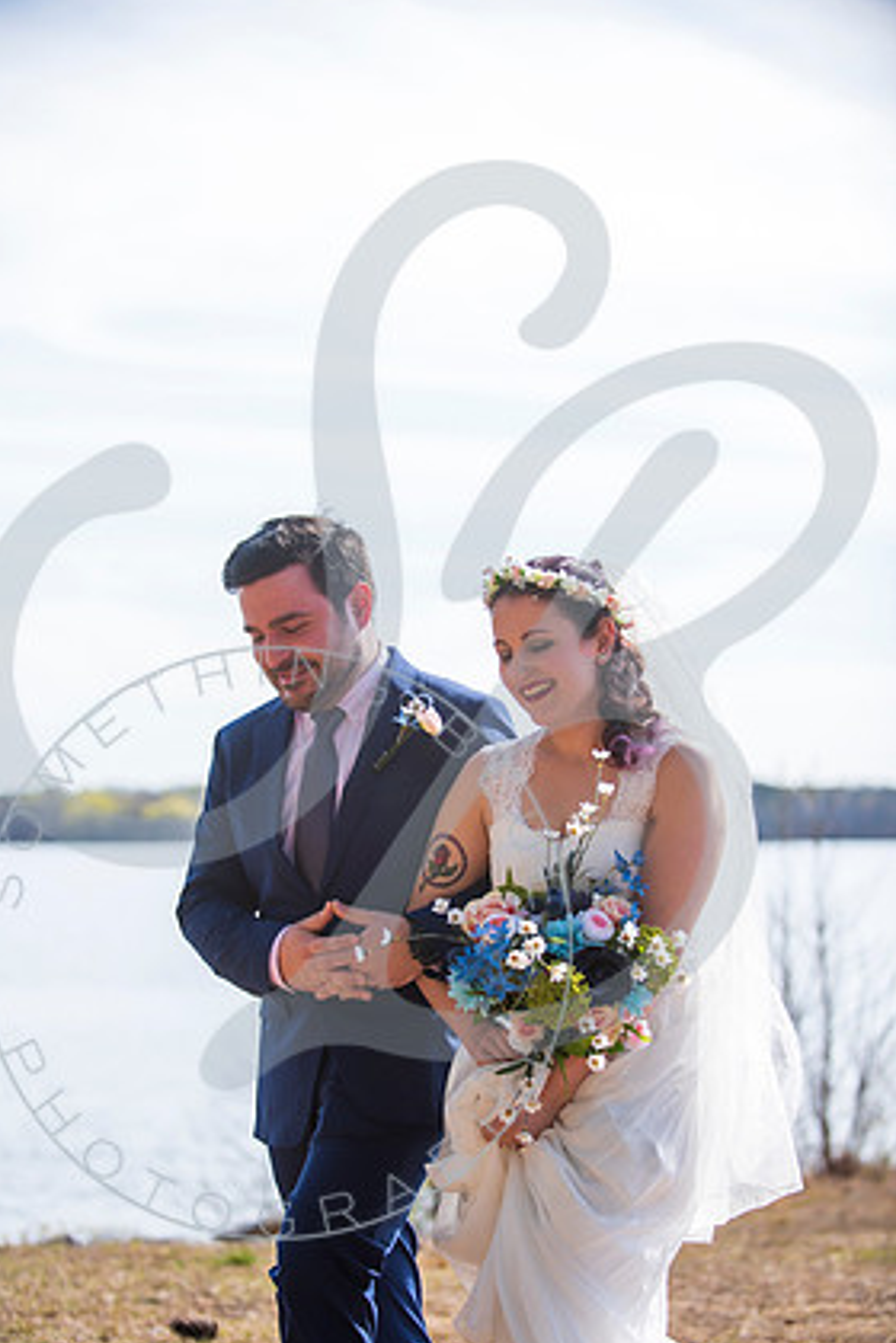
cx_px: 419
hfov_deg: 18.2
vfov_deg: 27.0
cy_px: 700
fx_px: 2800
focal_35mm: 75
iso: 100
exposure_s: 1/800
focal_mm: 70
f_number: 2.8
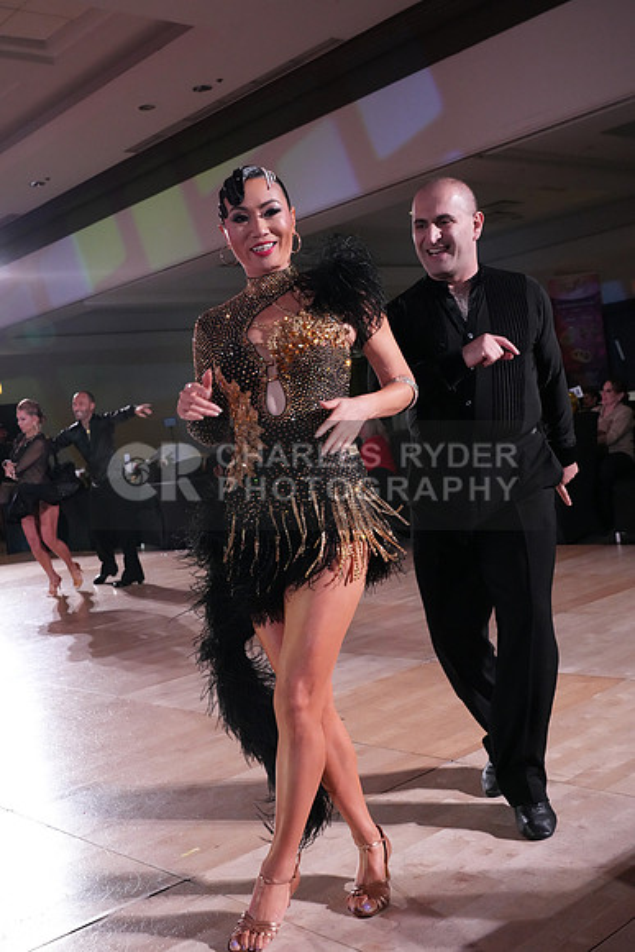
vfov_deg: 50.7
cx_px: 318
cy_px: 476
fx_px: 1005
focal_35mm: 38
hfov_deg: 35.1
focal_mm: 38
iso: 8000
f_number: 5.6
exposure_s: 1/400
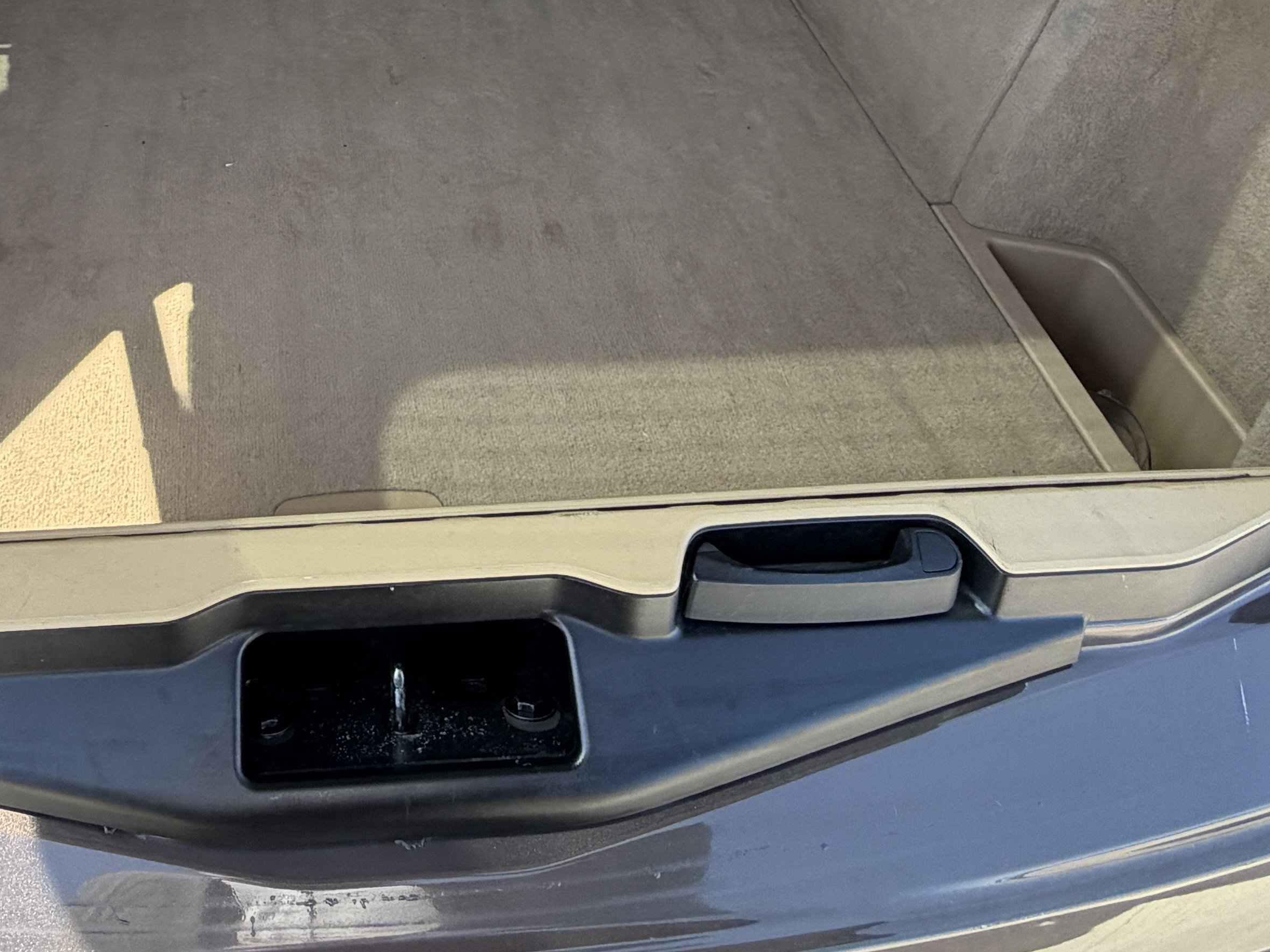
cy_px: -77
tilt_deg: -31.6
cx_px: 332
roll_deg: -2.4
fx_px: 1247
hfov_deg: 51.8
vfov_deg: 36.0
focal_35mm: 34
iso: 64
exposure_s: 1/229
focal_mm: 2.22
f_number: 2.2
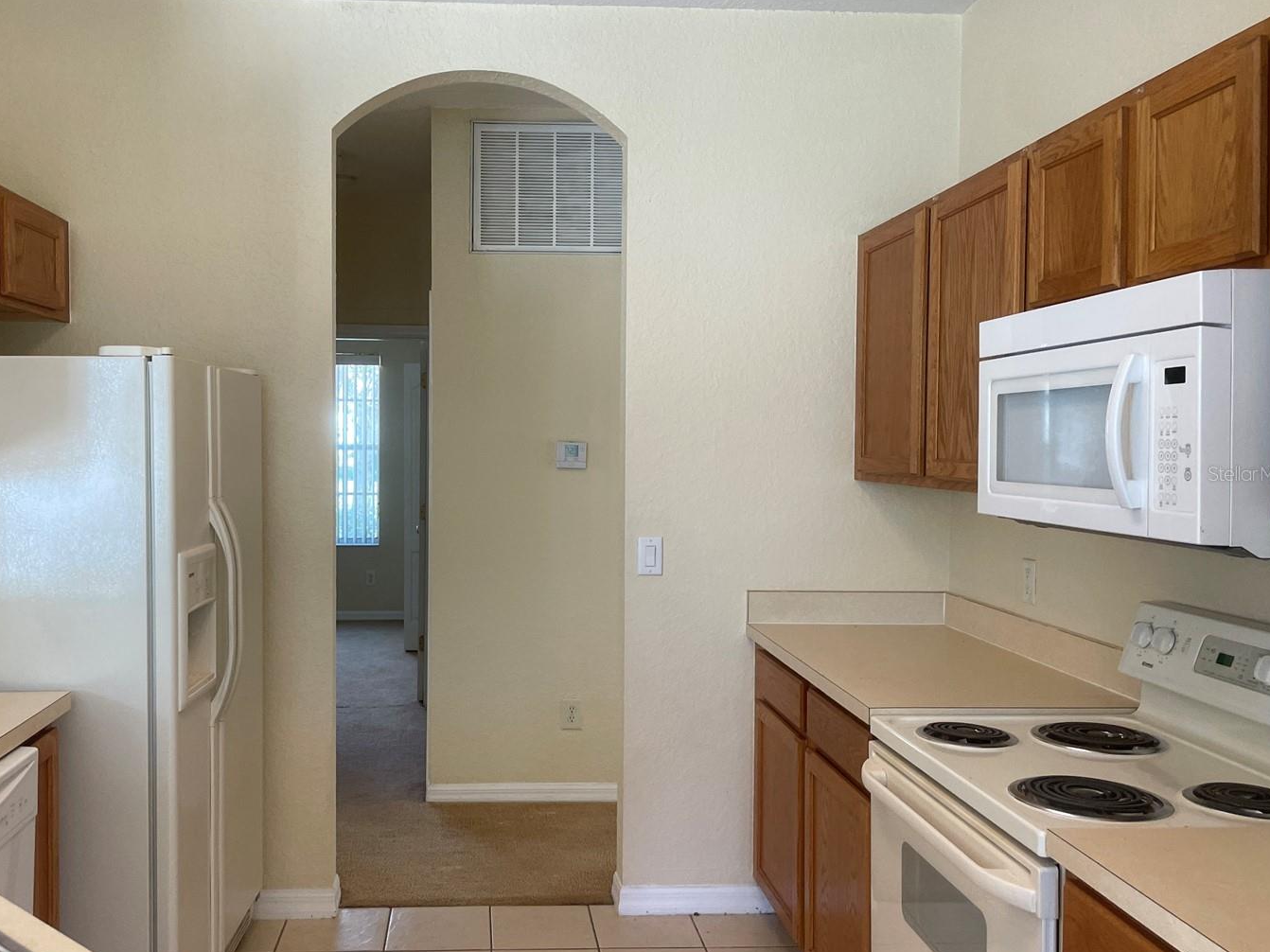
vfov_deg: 45.4
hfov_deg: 58.1
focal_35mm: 31
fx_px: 1137
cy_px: 473
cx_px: 540
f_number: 1.6
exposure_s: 1/120
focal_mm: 4.2
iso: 125
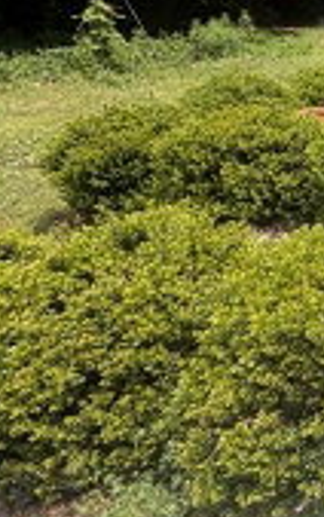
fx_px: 634
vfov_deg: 41.5
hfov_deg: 17.4
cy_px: 73
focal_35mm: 45
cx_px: 691
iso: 40
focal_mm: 2.22
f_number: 2.2
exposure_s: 1/770
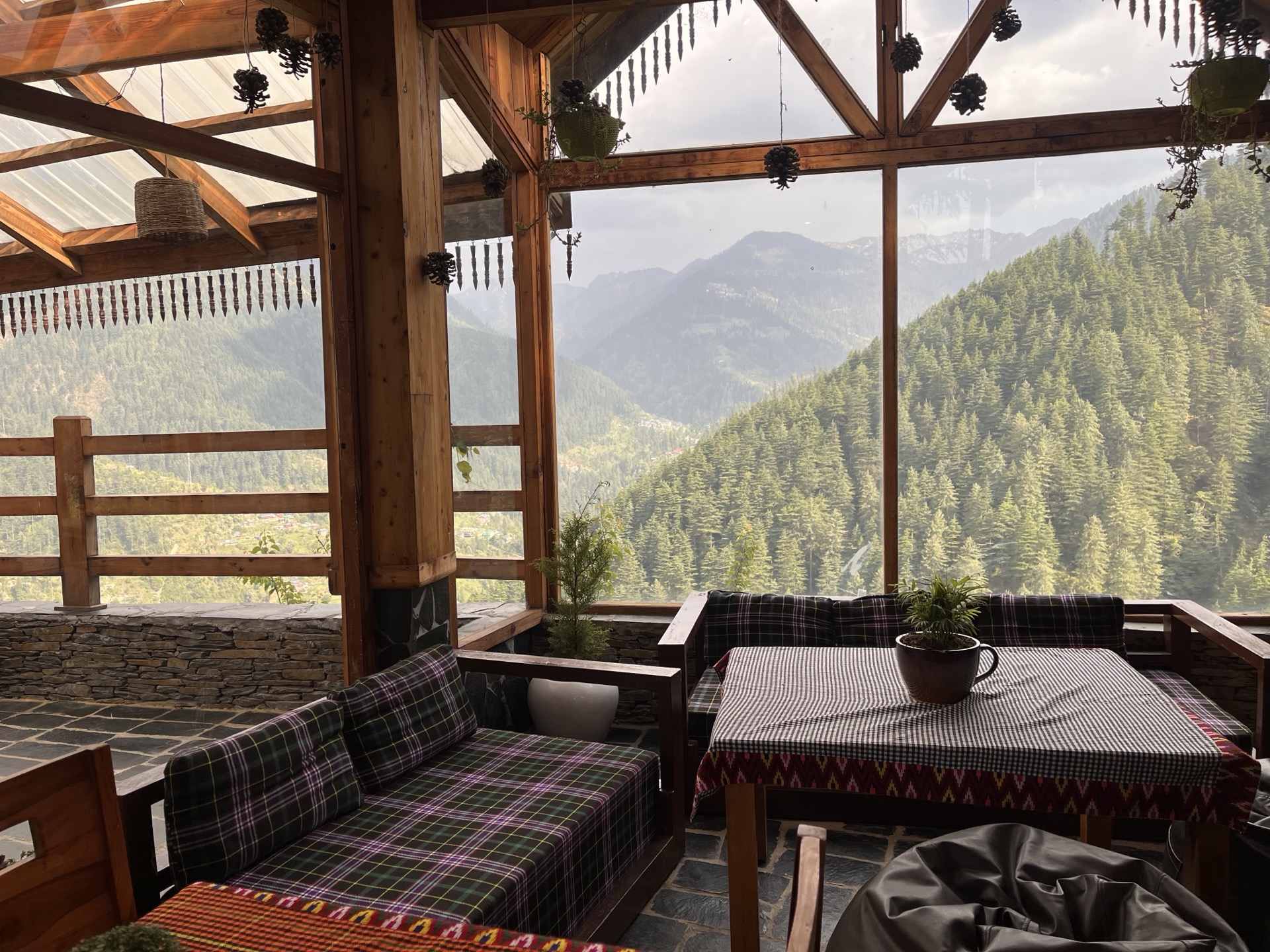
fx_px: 954
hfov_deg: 67.3
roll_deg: +1.4
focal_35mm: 26
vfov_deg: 53.1
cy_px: 476
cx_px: 635
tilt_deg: -4.2
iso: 50
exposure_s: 1/1075
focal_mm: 5.1
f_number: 1.6
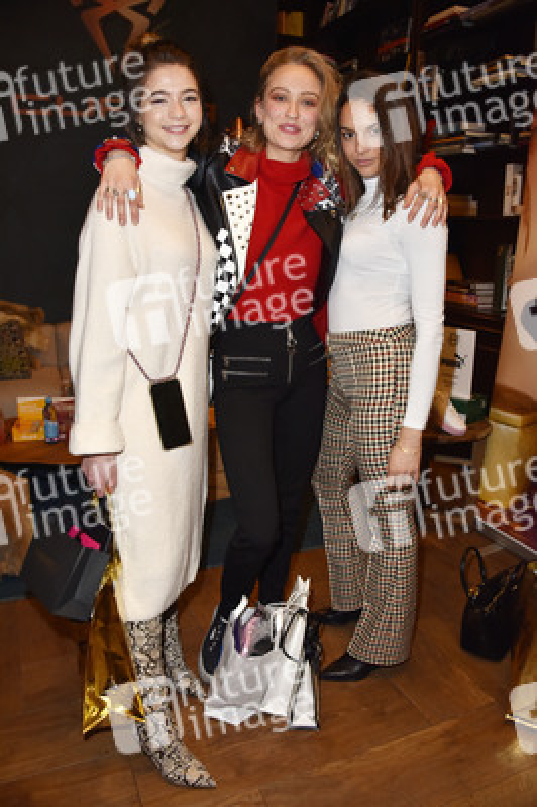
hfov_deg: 46.3
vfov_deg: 65.5
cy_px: 404
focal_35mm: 28
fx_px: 628
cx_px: 268
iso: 1000
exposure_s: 1/100
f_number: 5.6
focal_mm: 28
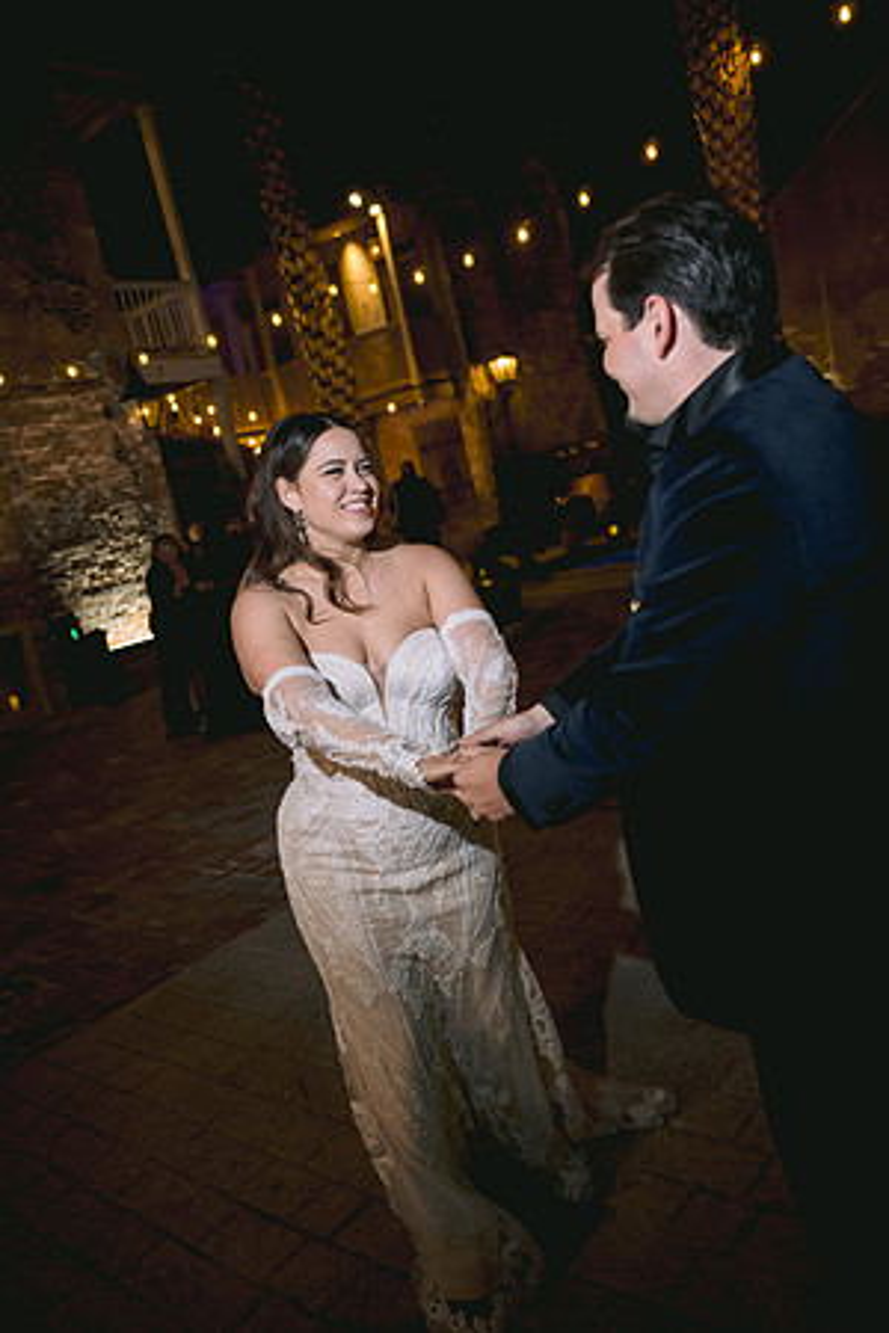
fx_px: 1037
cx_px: 444
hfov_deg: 46.4
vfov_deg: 65.5
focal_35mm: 28
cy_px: 666
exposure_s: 1/60
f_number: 2.8
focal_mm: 28
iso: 1000
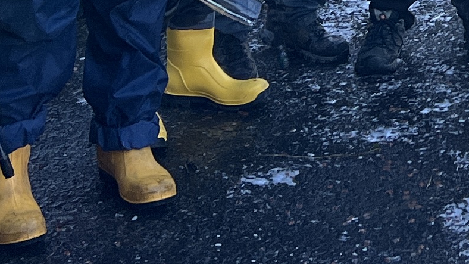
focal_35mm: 145
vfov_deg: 7.6
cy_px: -427
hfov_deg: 14.0
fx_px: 1803
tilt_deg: -5.1
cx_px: 684
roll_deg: +1.2
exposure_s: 1/696
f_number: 1.5
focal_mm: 5.7
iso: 50
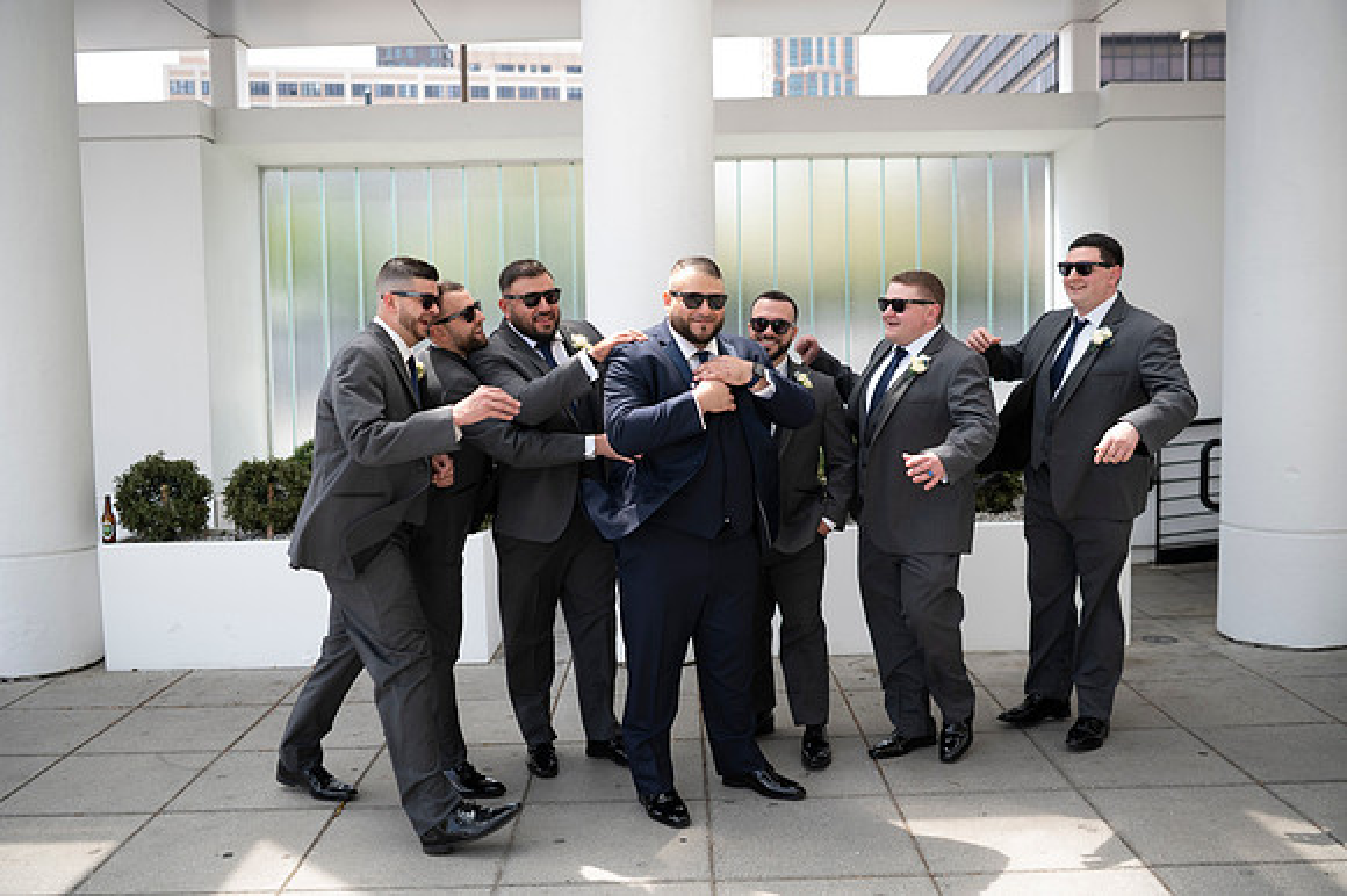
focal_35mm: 32
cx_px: 674
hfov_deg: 58.7
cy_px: 448
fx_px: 1197
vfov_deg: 41.1
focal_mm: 32
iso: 50
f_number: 2.8
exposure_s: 1/250
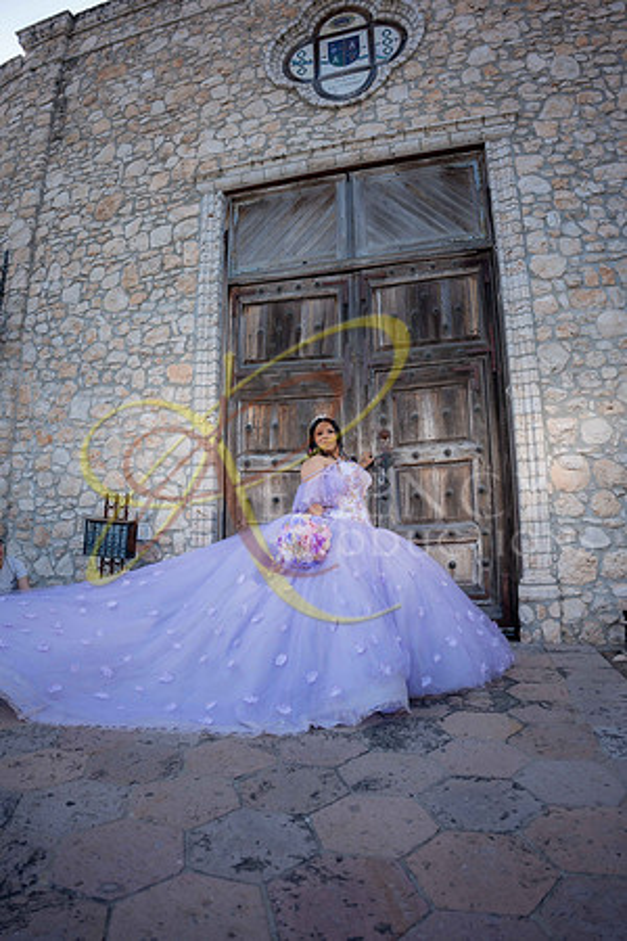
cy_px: 470
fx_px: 522
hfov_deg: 61.9
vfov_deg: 84.0
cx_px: 314
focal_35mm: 20
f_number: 2.8
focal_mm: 20
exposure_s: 1/640
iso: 125
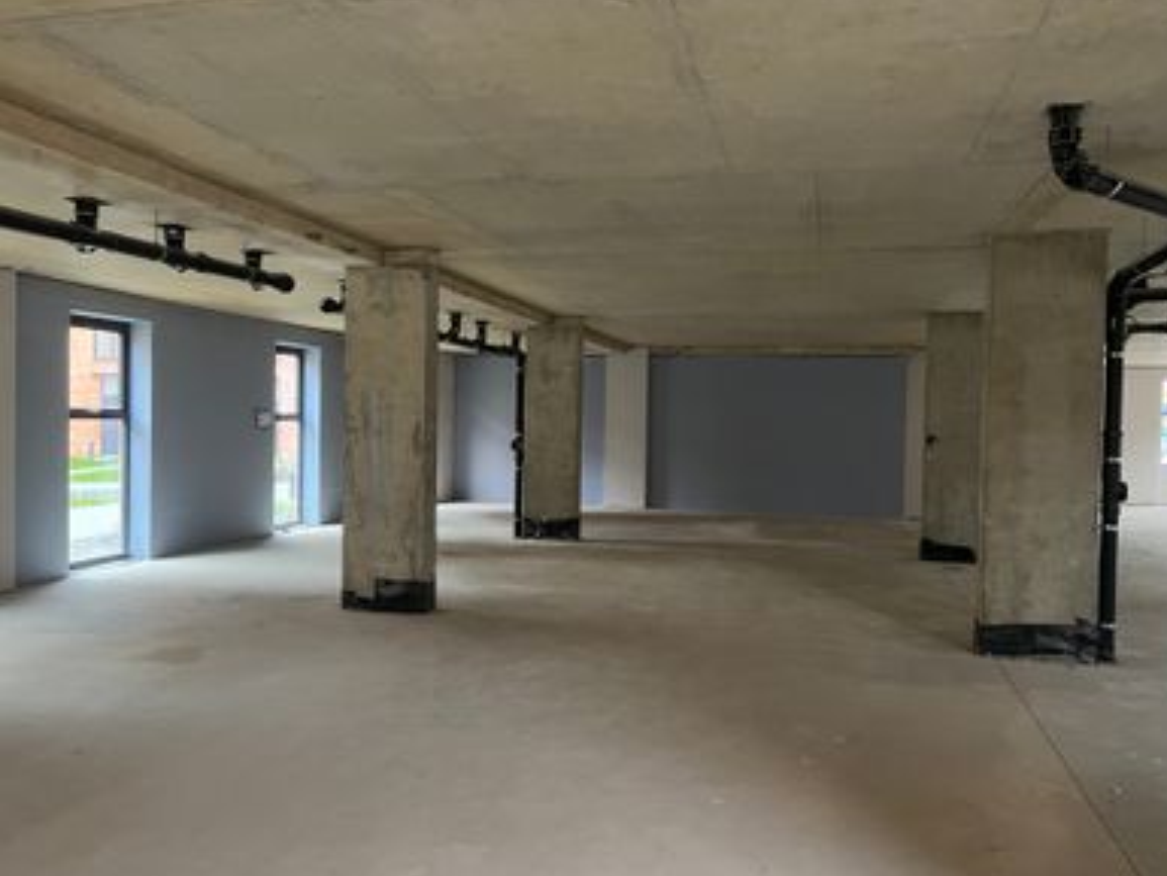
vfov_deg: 51.4
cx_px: 603
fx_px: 911
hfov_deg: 65.3
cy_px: 433
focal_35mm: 27
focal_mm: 5.1
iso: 500
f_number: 1.6
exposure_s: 1/33
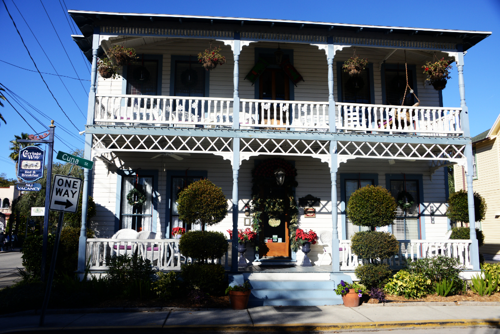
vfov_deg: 41.1
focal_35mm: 32
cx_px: 250
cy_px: 167
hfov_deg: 58.7
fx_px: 444
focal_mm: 32
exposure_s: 1/2000
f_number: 5.6
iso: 400
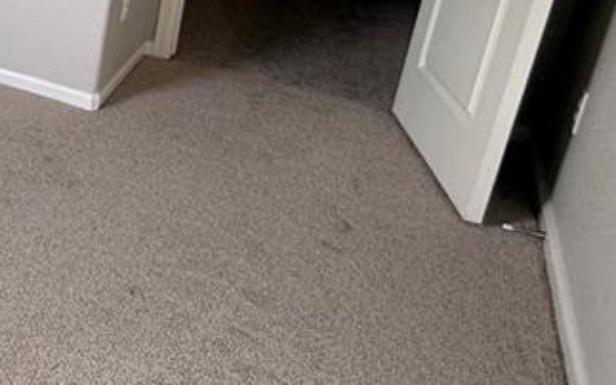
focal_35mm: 47
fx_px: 789
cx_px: -324
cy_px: -53
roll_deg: +0.3
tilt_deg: -15.3
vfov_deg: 25.2
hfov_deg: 27.7
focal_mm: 2.22
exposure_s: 1/120
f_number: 2.2
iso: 64
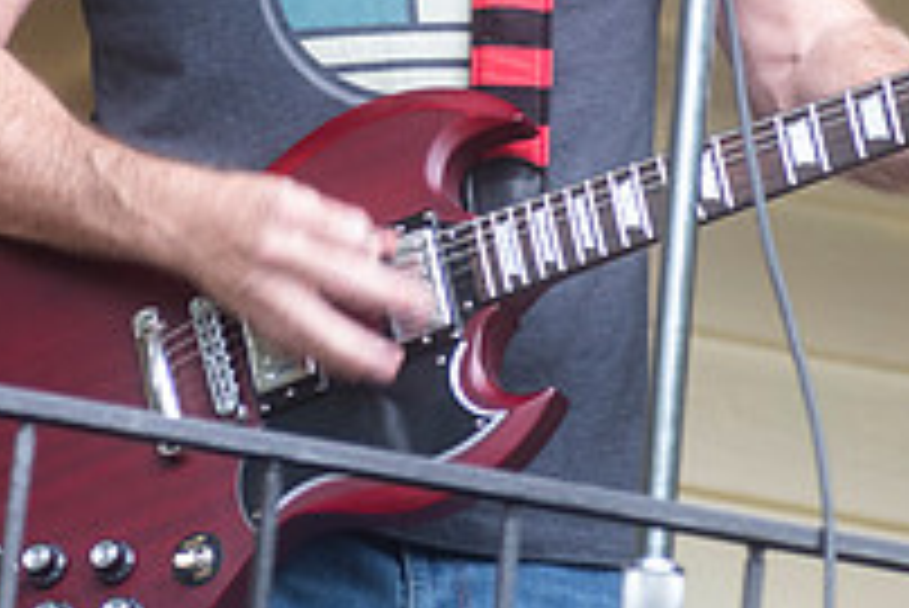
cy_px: -317
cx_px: 305
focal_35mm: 584
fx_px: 14756
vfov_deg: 2.4
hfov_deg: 3.5
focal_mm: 170
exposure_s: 1/125
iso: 400
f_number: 4
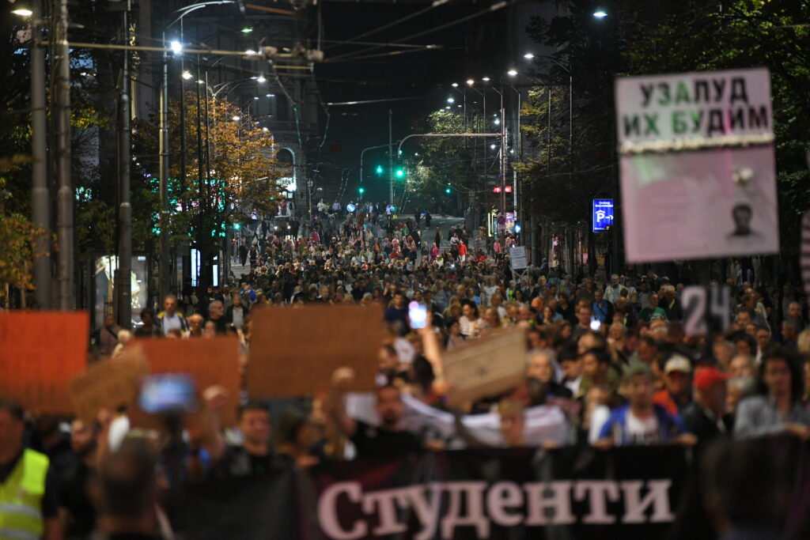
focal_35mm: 200
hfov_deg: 10.3
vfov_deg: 6.9
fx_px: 4500
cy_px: 270
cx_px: 405
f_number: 2.8
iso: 6400
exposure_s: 1/125
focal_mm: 200
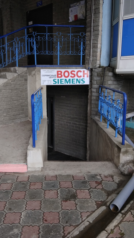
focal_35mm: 25
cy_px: 119
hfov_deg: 45.9
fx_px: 158
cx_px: 58
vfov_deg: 74.1
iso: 125
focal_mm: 3.57
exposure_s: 1/33
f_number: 2
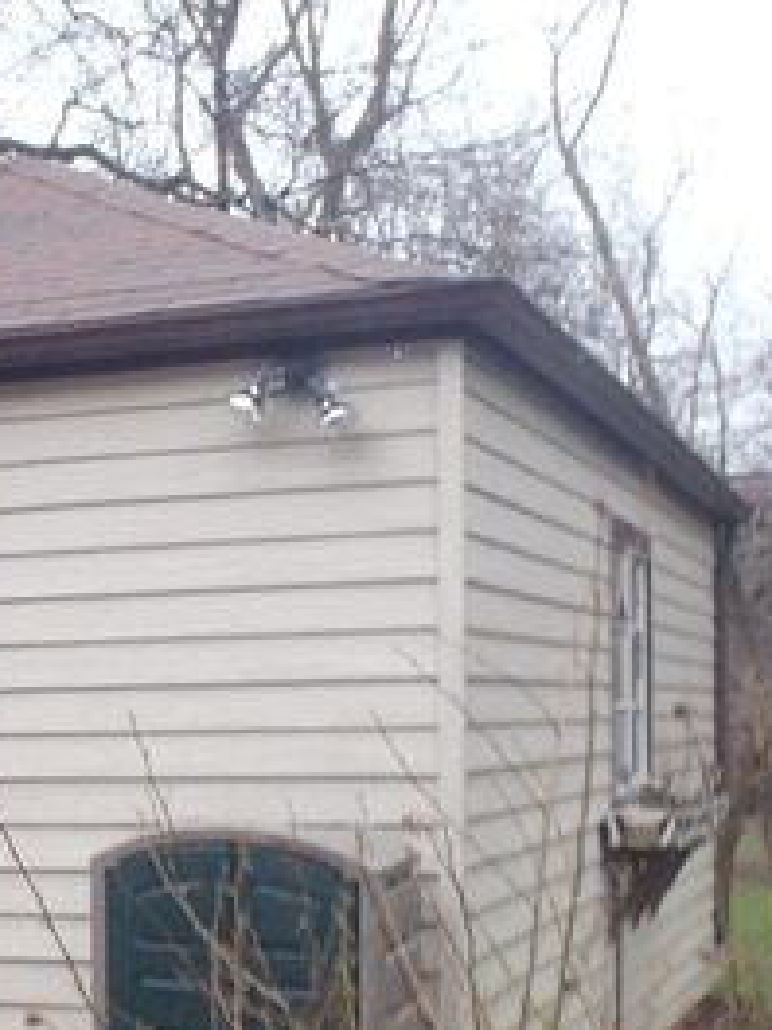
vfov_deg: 28.1
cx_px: -51
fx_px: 2022
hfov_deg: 20.7
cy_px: 772
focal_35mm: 68
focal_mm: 5
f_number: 3.9
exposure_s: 1/30
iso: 160
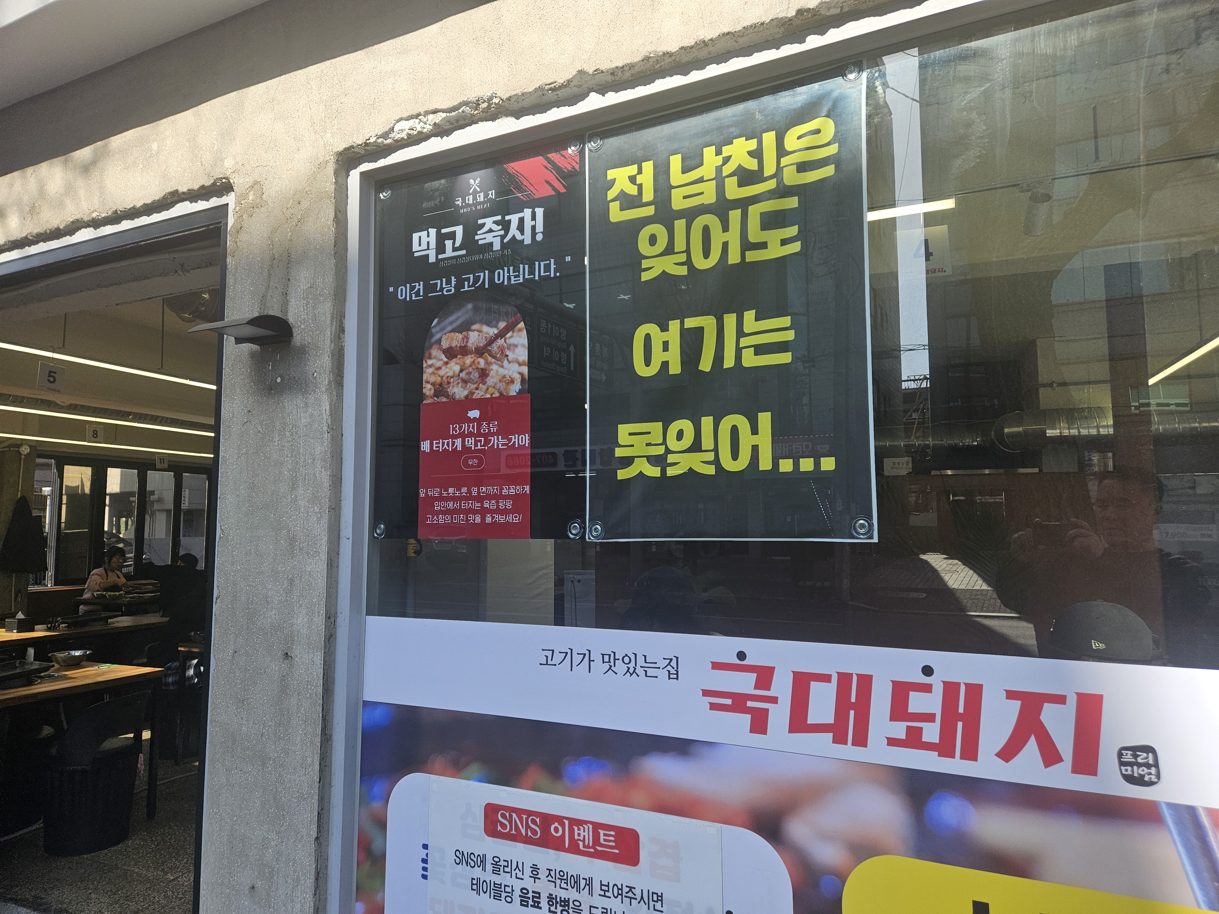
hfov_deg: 73.9
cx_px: 610
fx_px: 810
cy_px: 457
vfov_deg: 58.9
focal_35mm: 23
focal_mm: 5.4
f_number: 1.8
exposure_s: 1/1005
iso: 50
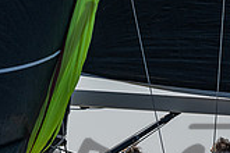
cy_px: 159
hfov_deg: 2.6
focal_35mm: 798
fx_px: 5098
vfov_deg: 1.7
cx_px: 102
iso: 400
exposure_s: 1/6400
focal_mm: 220
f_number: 5
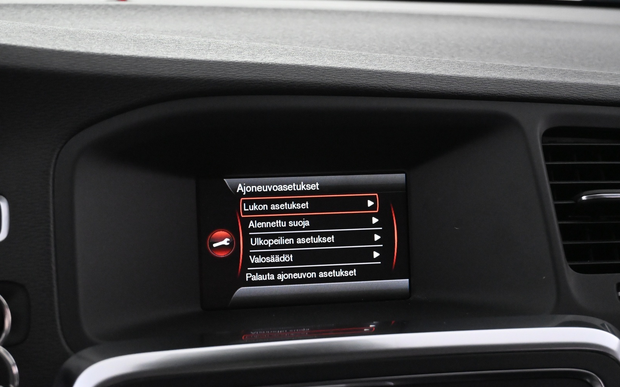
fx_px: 1175
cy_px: 192
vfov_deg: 18.7
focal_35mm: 70
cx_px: 310
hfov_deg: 29.6
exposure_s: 1/60
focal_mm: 45
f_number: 6
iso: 6400
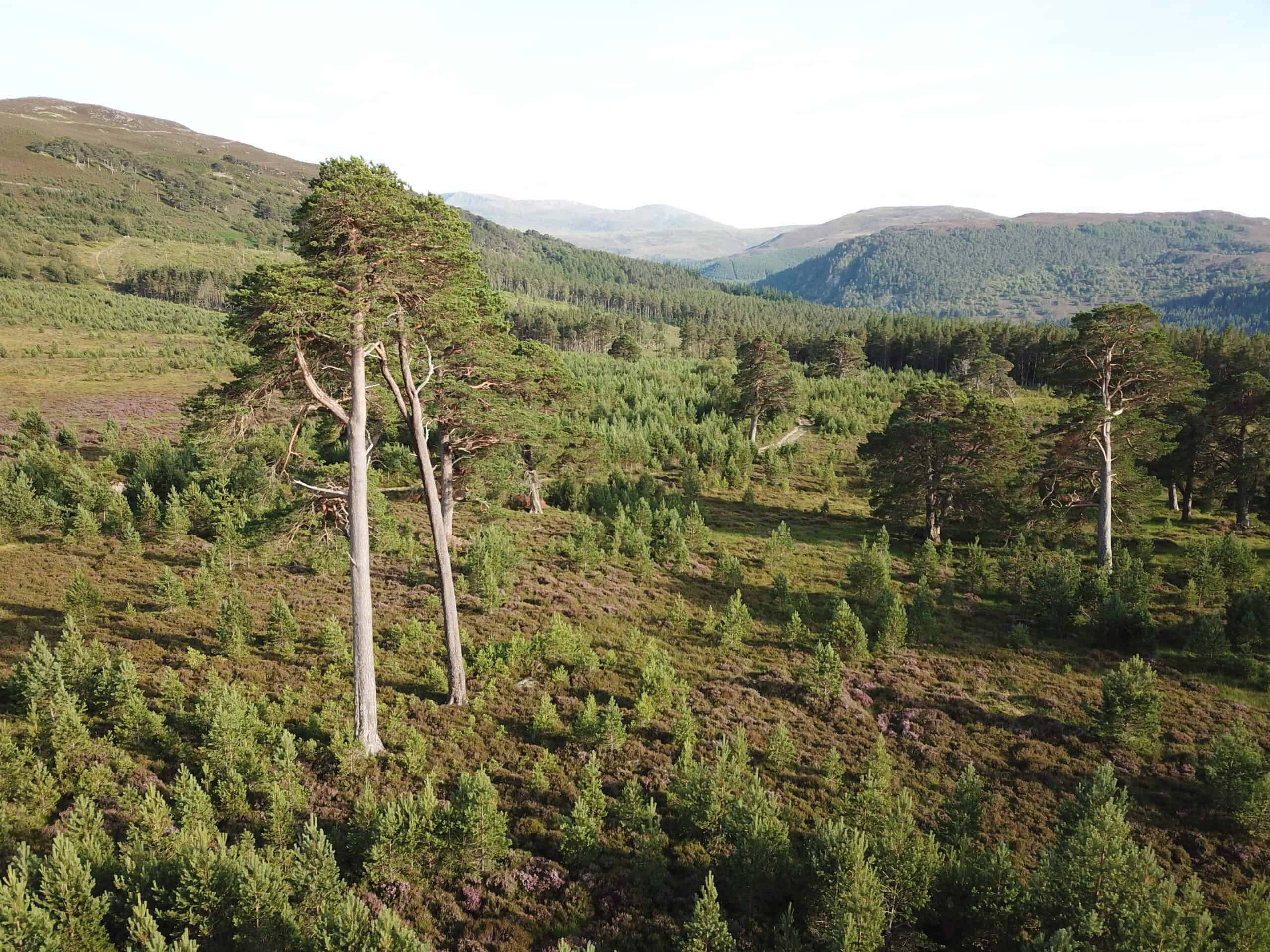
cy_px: 476
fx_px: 954
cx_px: 635
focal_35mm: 26
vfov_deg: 53.1
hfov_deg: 67.3
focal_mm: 4.73
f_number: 2.2
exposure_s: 1/361
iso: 100
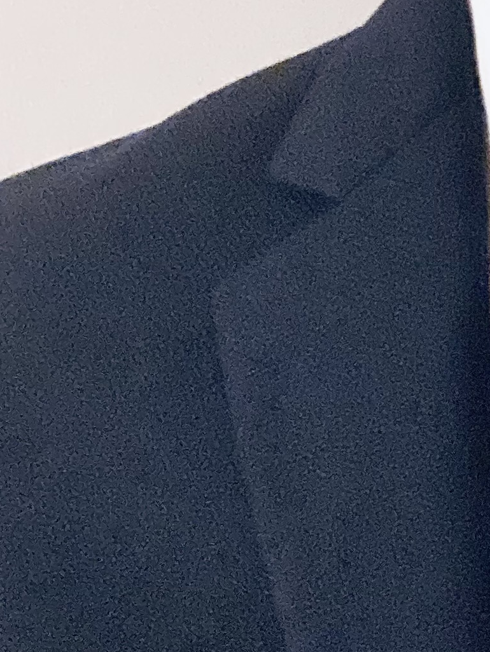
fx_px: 2075
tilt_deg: -8.0
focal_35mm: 110
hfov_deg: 12.6
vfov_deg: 17.2
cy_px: -84
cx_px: 785
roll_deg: +0.2
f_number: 1.8
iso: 2000
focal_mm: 3.99
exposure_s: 1/15
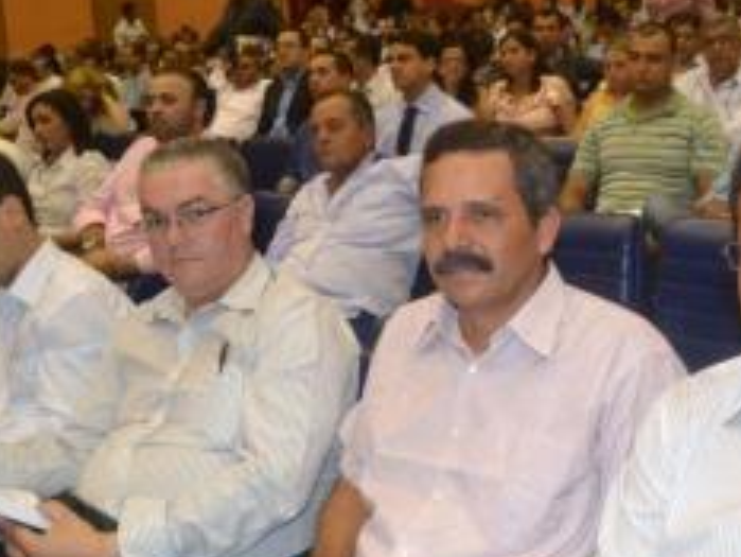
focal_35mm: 50
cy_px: 212
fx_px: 1071
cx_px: 585
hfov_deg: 36.9
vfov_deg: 29.0
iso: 1250
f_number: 3.5
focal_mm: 18
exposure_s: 1/60
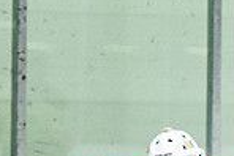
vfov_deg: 1.9
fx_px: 4763
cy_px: 275
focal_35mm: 732
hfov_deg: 2.8
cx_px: 352
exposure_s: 1/640
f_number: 2.8
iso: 1800
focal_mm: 110
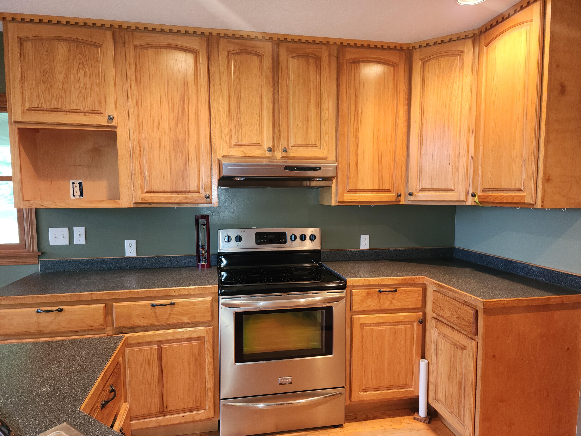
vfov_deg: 58.9
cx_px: 290
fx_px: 386
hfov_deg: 73.9
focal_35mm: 23
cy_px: 218
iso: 125
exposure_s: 1/15
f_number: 1.8
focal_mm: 6.4
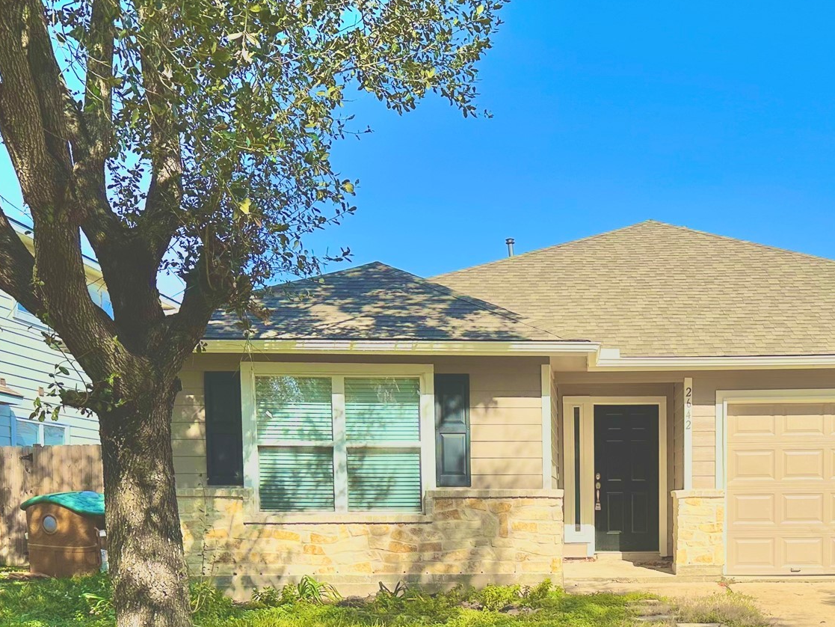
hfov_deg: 41.8
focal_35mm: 44
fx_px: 1061
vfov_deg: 31.5
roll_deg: +0.2
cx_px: 613
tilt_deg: -2.5
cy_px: 553
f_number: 1.78
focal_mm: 6.86
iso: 80
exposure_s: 1/7042
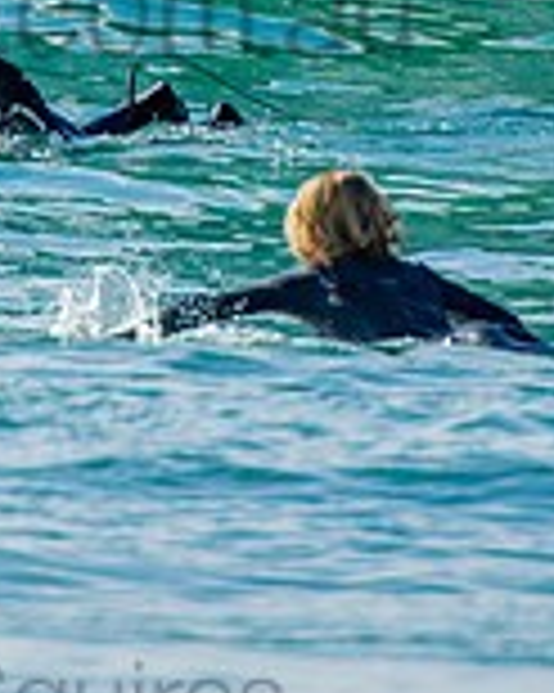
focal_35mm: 2118
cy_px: -47
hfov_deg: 0.7
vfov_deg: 0.9
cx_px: -63
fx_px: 43452
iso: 320
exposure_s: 1/2000
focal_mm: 400
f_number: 5.6
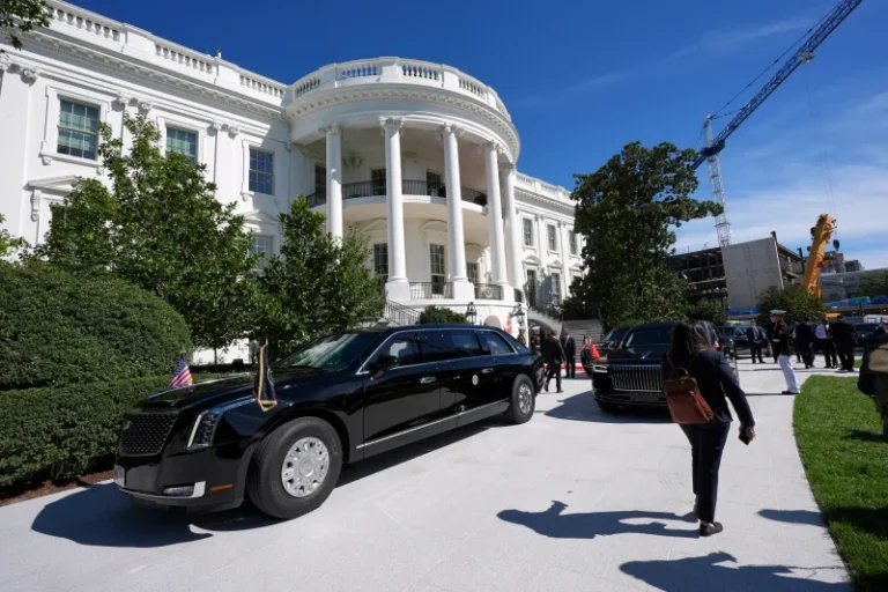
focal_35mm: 16
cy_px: 296
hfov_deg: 96.7
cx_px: 444
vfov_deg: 73.7
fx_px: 395
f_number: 13
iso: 400
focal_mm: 16
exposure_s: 1/640
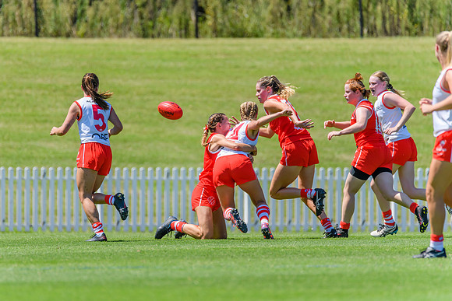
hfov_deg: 3.0
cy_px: 155
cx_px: 191
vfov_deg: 2.0
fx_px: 8769
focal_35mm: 698
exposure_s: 1/2000
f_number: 7.1
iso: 800
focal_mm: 600
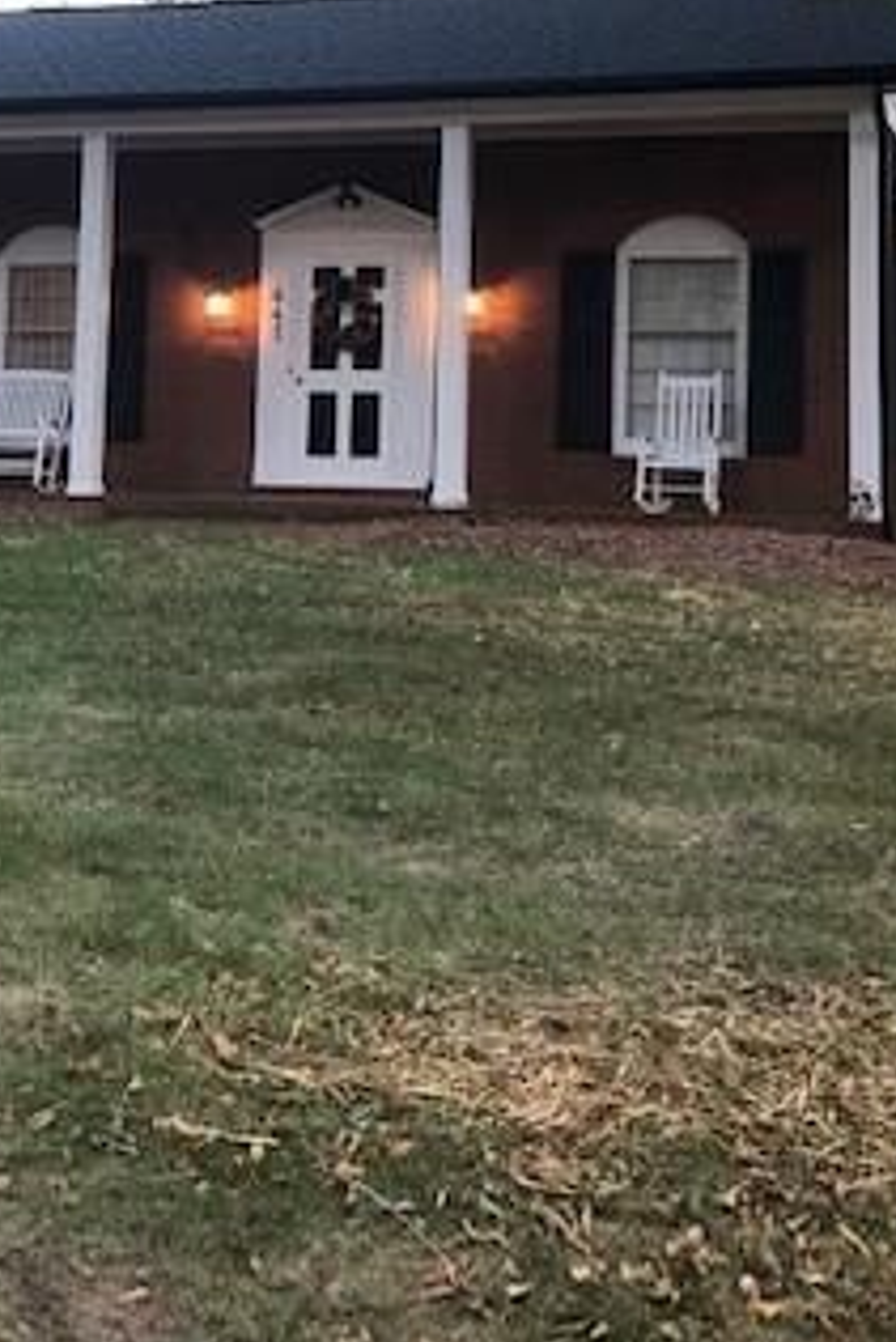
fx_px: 2200
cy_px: 336
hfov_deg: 23.0
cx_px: 340
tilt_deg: +4.4
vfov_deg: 33.3
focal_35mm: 59
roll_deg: -1.4
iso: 32
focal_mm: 3.99
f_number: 1.8
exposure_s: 1/20
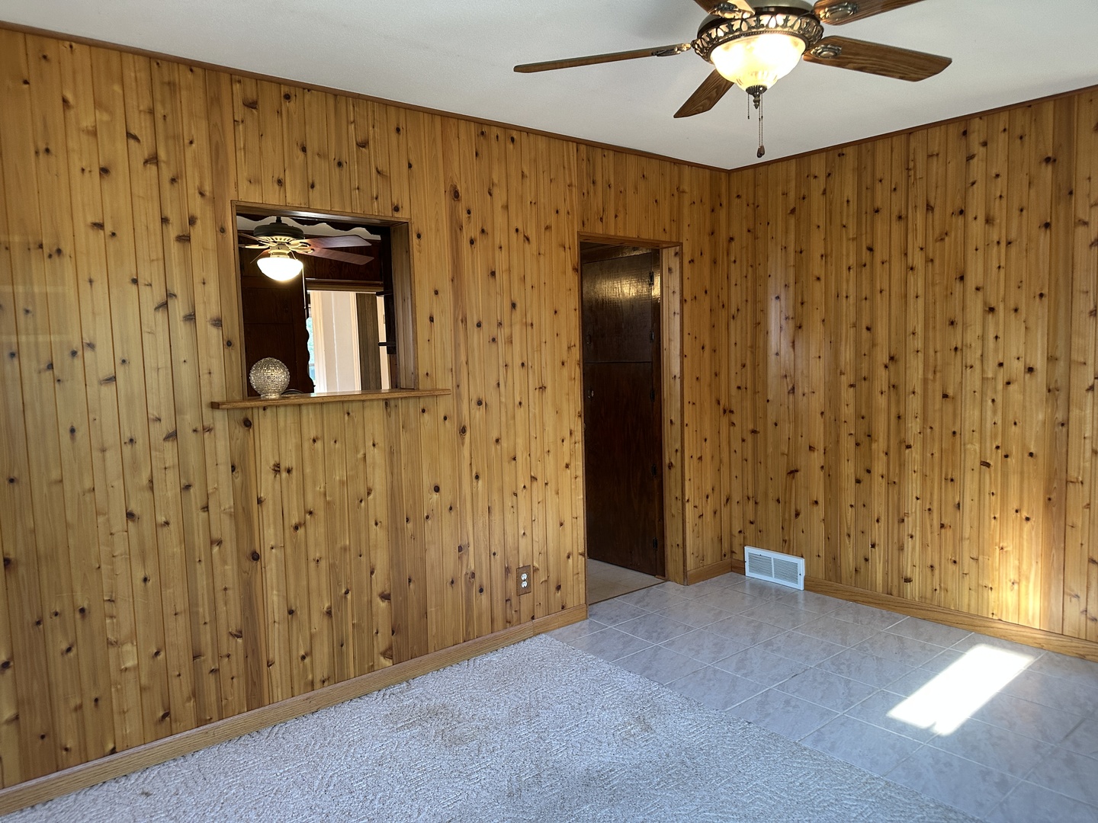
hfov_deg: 71.6
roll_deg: +1.3
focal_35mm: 24
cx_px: 549
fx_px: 761
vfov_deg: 56.8
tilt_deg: -2.2
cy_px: 412
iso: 160
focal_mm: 6.86
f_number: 1.78
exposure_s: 1/60
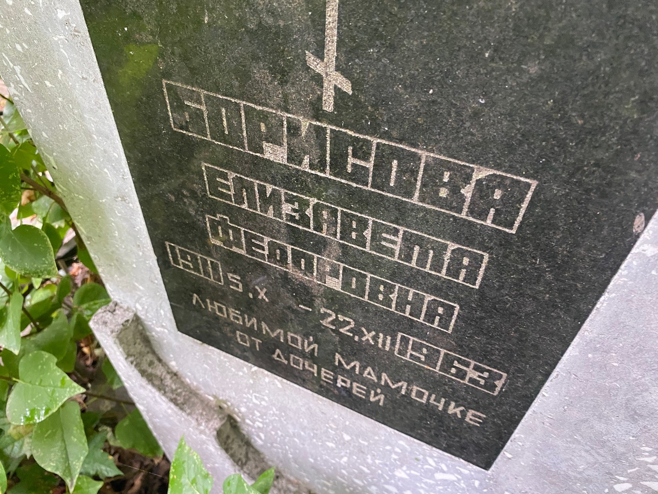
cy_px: 247
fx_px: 494
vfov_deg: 53.1
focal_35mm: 26
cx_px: 329
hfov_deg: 67.3
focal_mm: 4.25
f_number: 1.8
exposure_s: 1/60
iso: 500
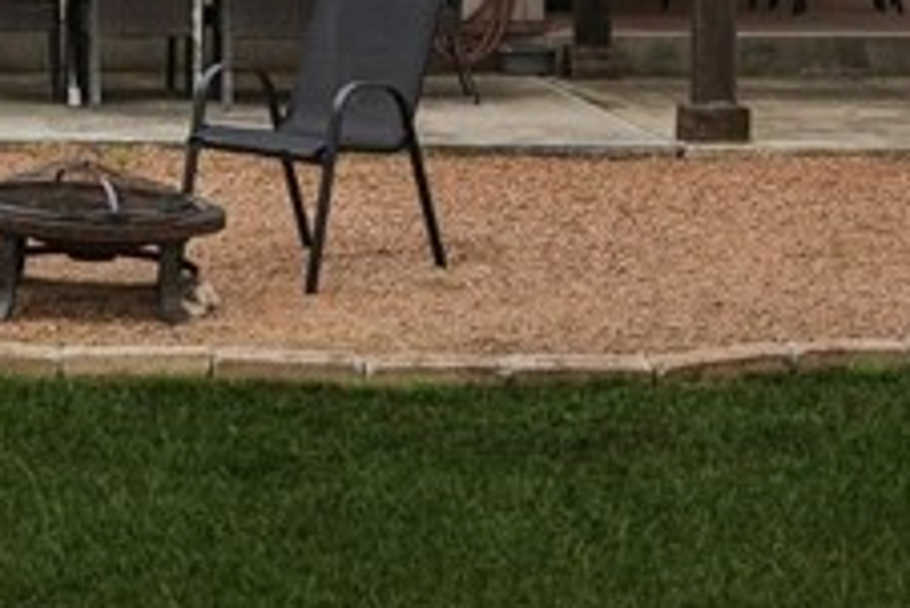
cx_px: 87
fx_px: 3769
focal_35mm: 149
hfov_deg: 13.6
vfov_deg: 8.6
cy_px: -680
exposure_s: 1/160
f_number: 8
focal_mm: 31
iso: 400
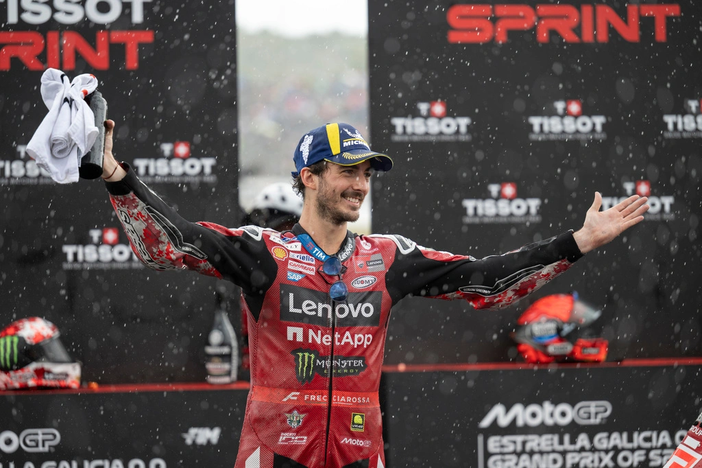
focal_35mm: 135
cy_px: 234
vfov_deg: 10.2
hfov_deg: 15.2
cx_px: 351
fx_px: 2632
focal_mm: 135
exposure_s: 1/1250
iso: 640
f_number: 2.8
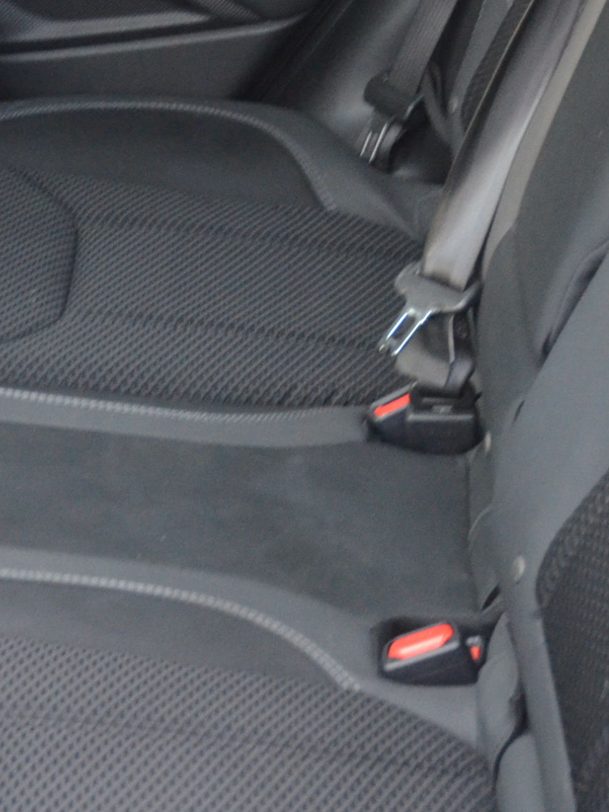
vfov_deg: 16.2
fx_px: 2848
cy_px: 559
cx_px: -43
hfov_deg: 12.0
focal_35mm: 121
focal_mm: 29
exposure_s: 1/30
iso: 2000
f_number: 3.8
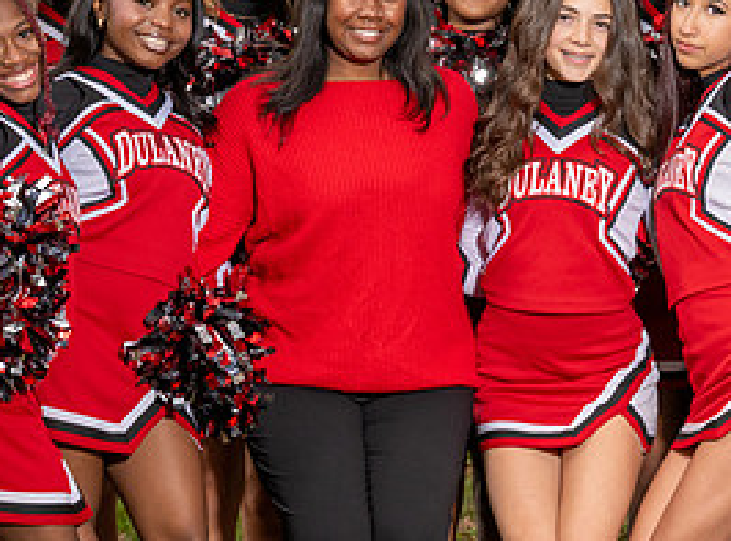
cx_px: 424
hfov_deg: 10.4
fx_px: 4015
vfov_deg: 7.7
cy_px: 278
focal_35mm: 191
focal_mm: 76
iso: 400
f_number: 8
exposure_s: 1/200
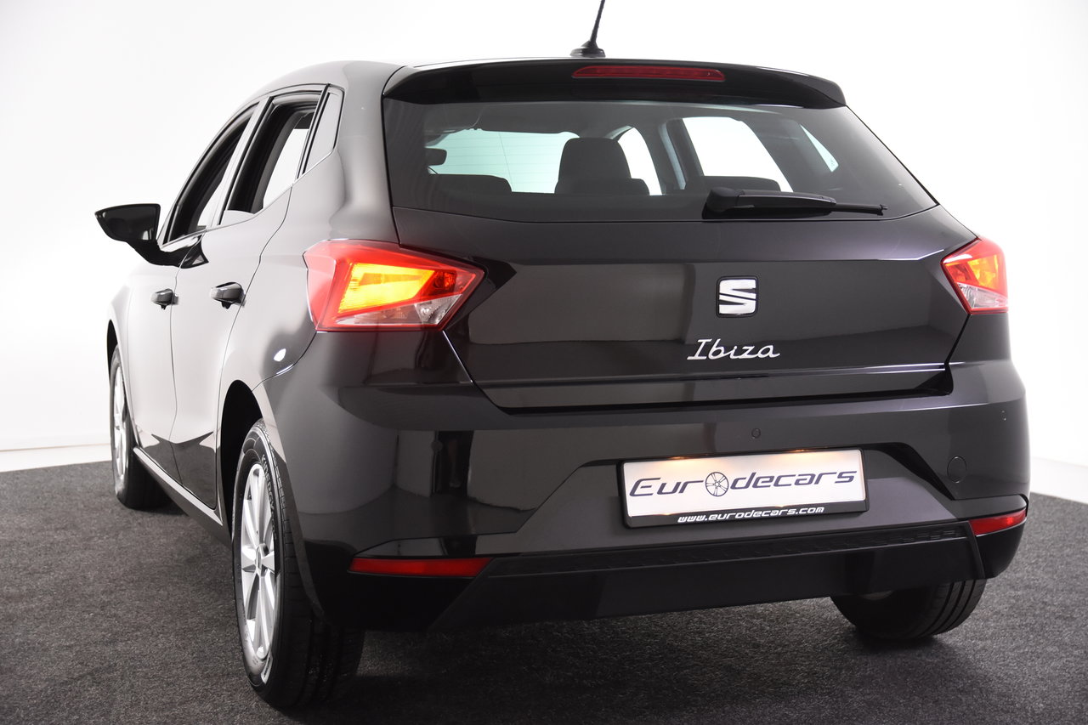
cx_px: 544
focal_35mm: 57
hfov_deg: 35.1
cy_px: 362
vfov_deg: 23.8
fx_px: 1722
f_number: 4
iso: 1600
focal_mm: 38
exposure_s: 1/60
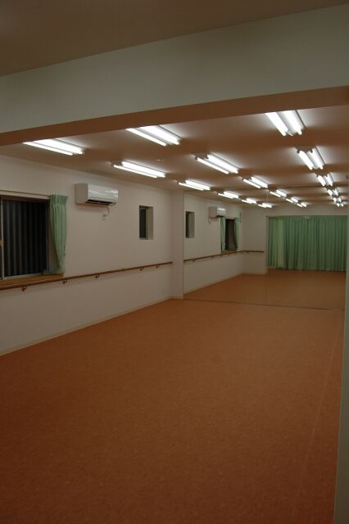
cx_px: 174
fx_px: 393
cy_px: 262
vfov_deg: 67.4
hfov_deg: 47.9
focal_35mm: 27
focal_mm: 18
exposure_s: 1/160
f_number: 6.3
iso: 200
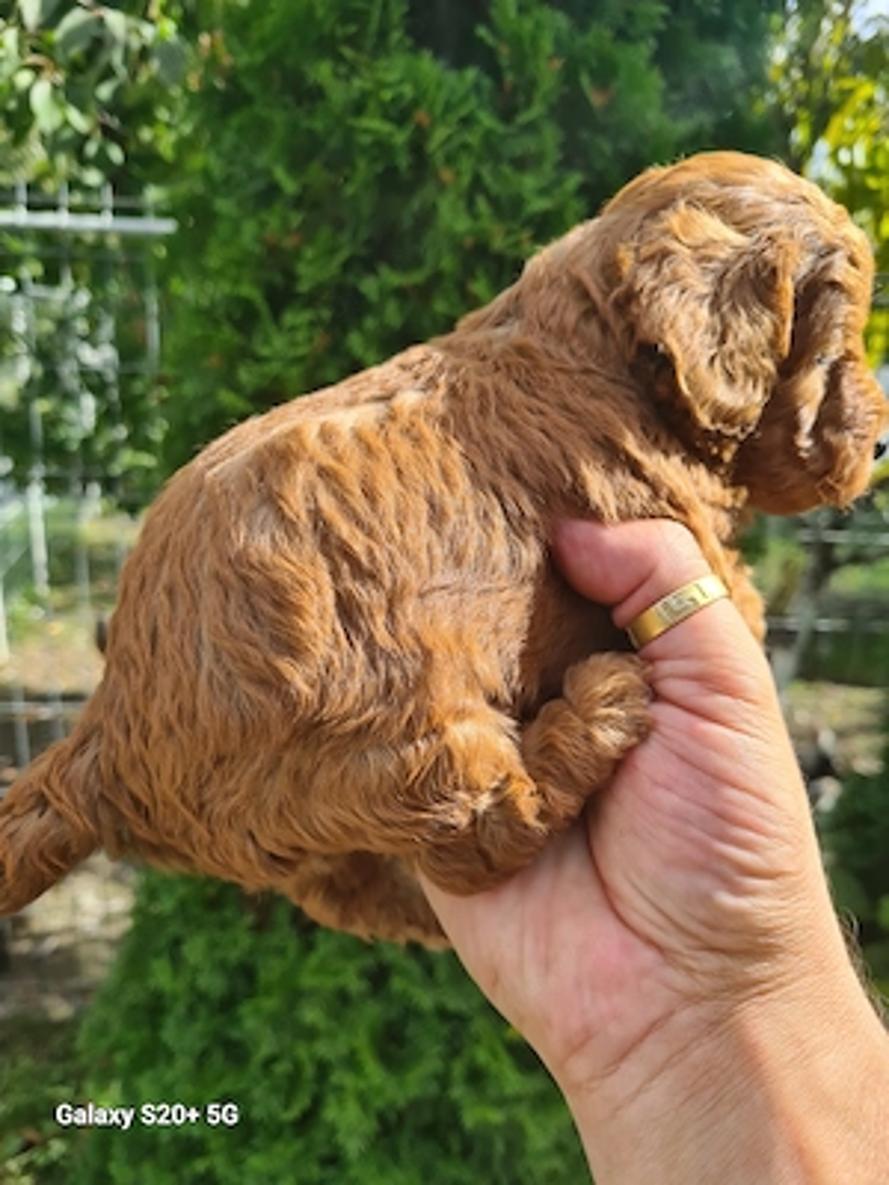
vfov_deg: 67.3
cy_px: 592
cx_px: 444
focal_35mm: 26
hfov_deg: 53.1
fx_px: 890
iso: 50
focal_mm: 5.4
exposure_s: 1/976
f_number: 1.8
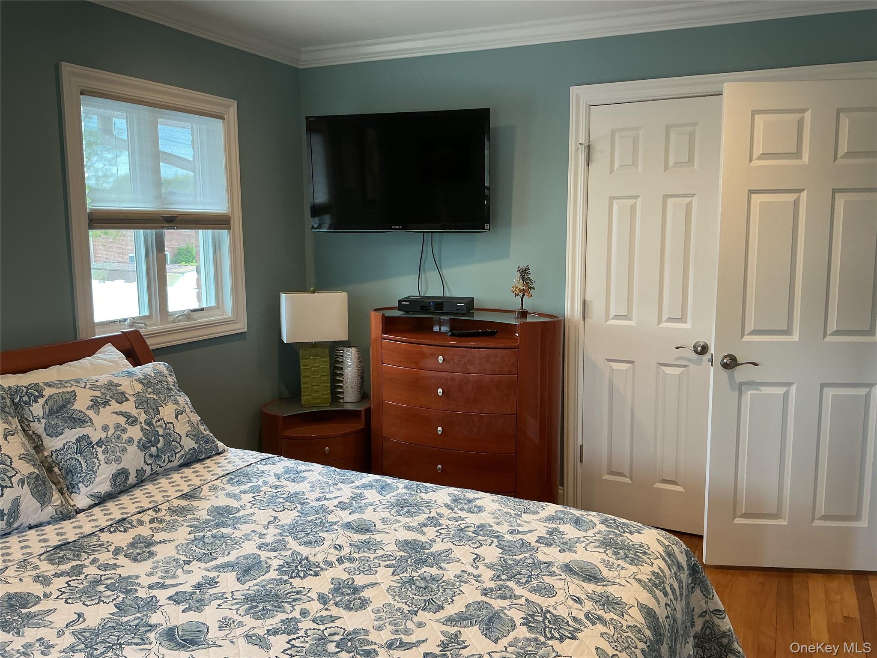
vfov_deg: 48.2
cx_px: 438
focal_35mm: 29
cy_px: 329
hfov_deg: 61.7
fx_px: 735
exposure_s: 1/60
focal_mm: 3
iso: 64
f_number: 1.8
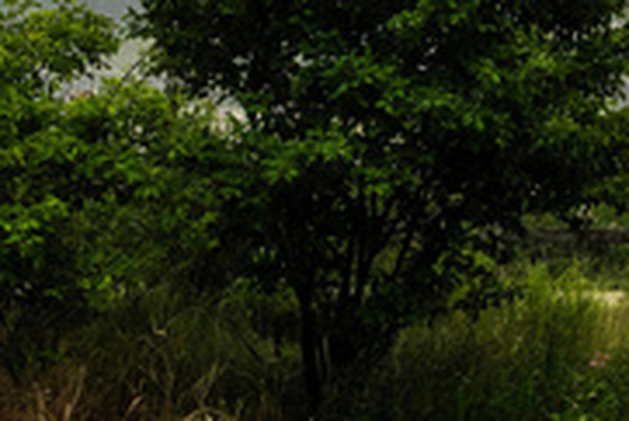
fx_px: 3462
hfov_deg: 9.8
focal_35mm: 198
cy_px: -727
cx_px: 1195
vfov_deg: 6.5
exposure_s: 1/2500
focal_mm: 35
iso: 250
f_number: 5.6
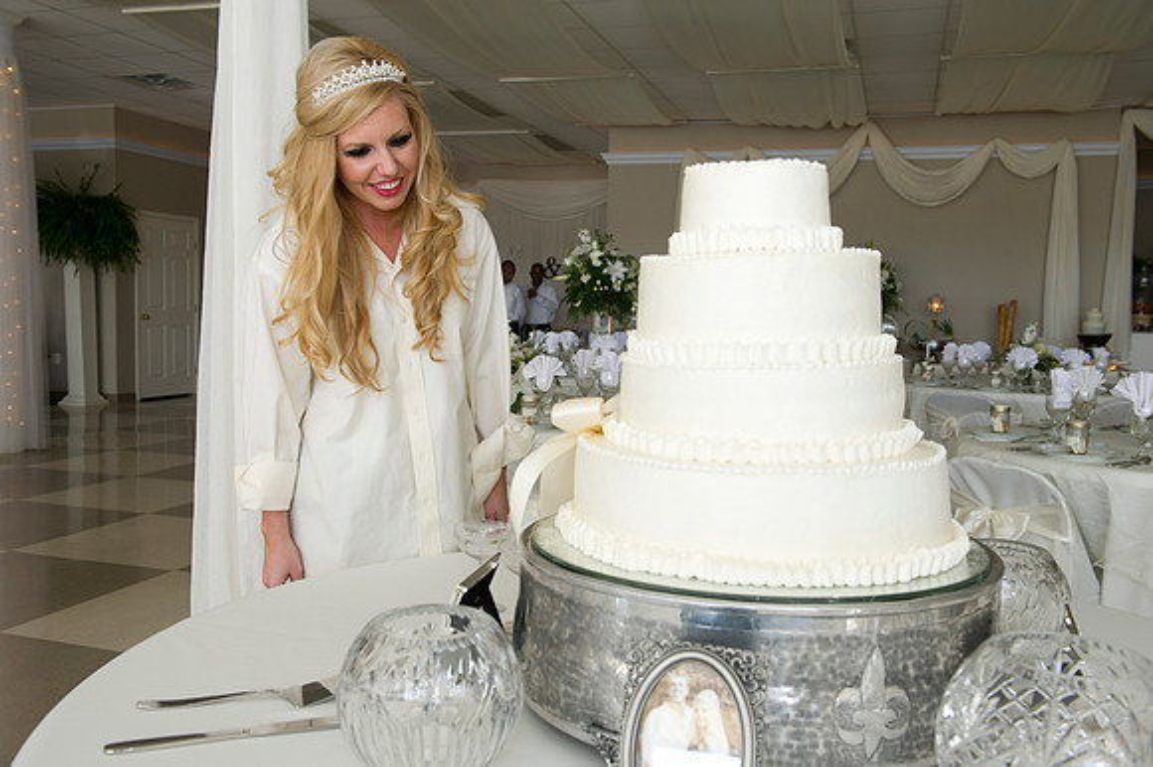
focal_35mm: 32
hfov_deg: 58.7
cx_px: 576
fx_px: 1024
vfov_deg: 41.1
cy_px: 384
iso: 1250
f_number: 7.1
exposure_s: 1/200
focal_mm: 32
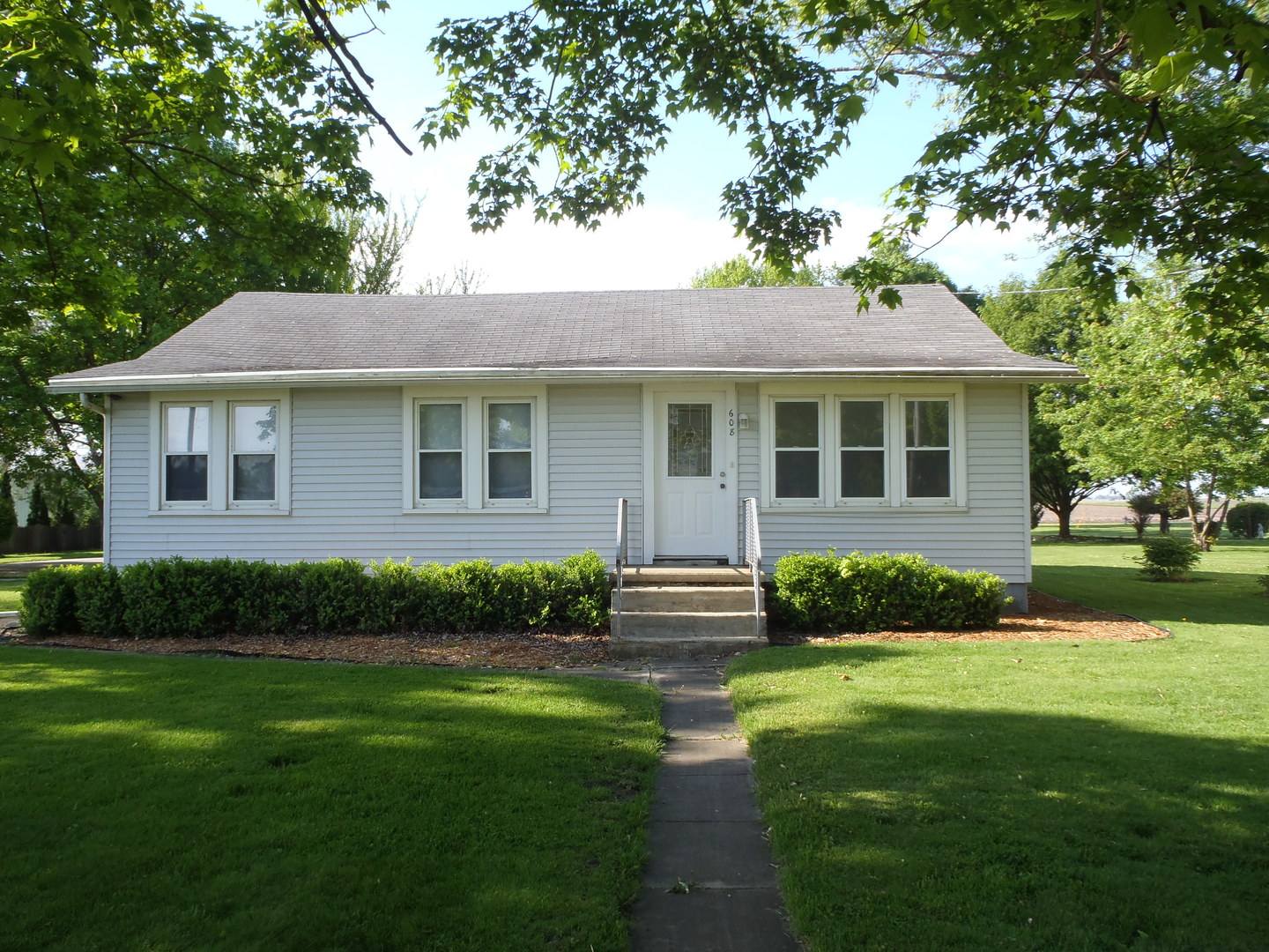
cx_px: 634
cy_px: 476
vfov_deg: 46.8
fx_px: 1100
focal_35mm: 30
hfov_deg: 60.0
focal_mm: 5.4
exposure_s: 1/160
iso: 80
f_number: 4.1
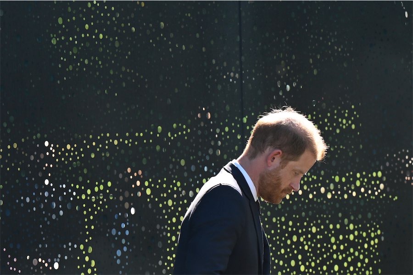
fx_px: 1010
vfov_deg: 15.5
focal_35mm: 88
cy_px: 138
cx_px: 206
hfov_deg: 23.1
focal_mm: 88
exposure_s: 1/1000
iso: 400
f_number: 4.5
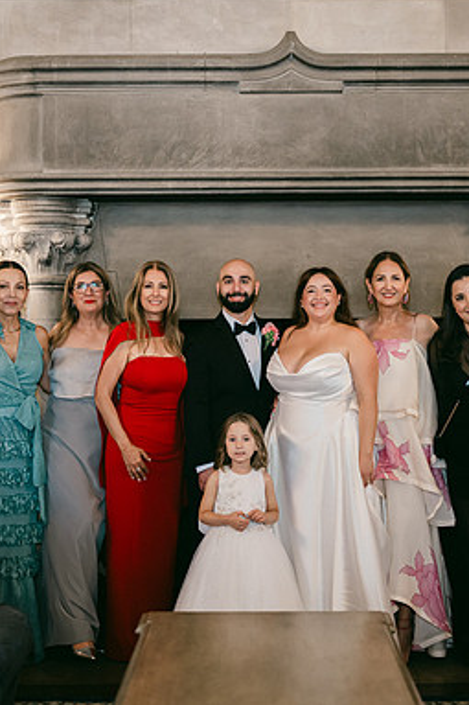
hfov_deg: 25.5
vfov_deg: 37.5
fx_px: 1037
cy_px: 351
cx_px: 254
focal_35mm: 53
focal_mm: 35
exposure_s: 1/125
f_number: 1.2
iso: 640
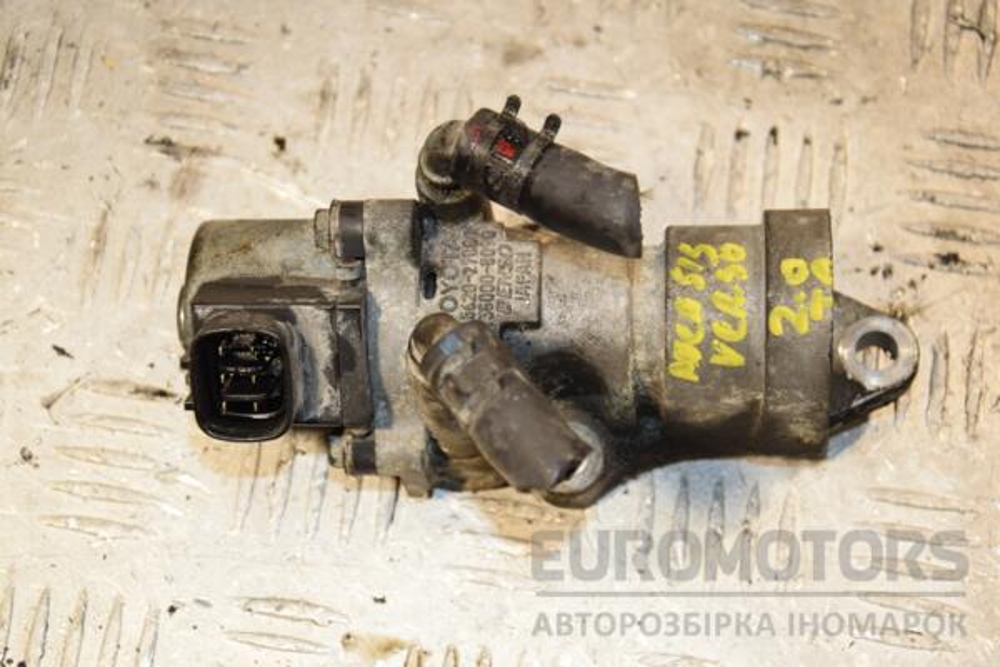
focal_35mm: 93
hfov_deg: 21.9
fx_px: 2583
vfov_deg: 14.7
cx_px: 500
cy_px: 334
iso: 800
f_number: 6.3
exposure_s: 1/200
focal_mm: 62
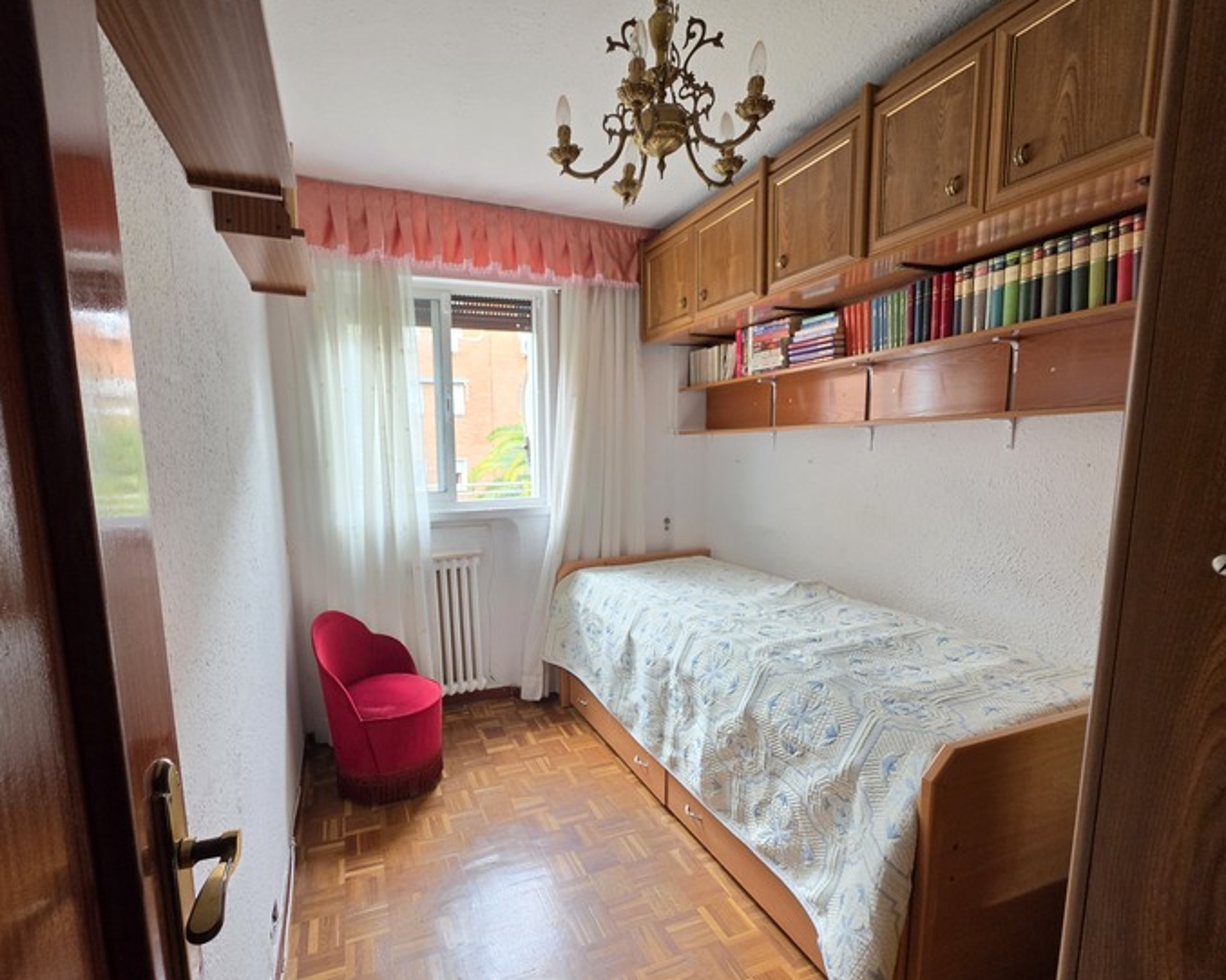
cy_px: 533
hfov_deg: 96.6
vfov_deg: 83.8
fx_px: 544
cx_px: 560
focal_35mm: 15
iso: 250
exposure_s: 1/50
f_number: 1.9
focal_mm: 2.2
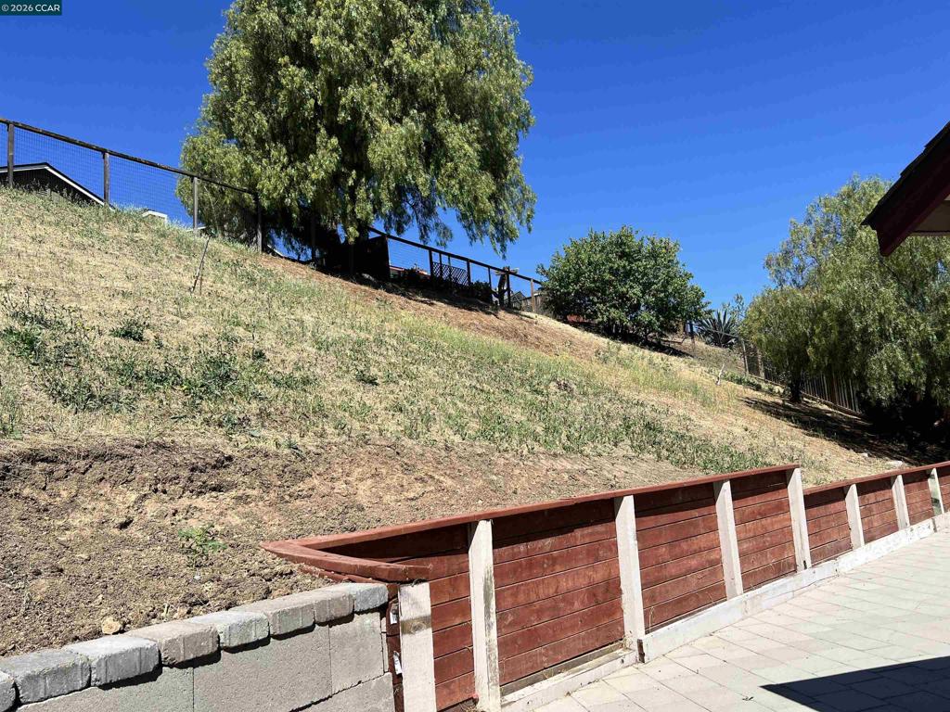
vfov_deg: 53.1
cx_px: 475
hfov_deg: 67.3
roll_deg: +4.9
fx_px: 714
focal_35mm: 26
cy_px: 356
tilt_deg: +7.6
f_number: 1.5
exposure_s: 1/4630
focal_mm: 5.7
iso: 50
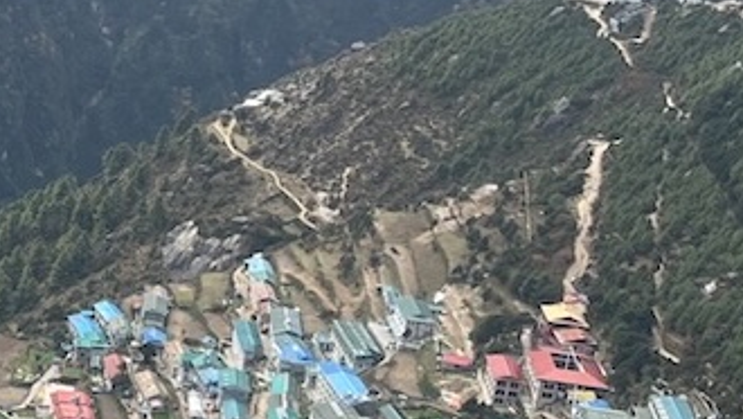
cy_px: 74
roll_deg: -2.4
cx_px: -477
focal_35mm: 103
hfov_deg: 17.8
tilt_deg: -16.9
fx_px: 2030
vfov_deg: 11.7
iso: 50
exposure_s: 1/1477
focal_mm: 5.1
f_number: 1.6
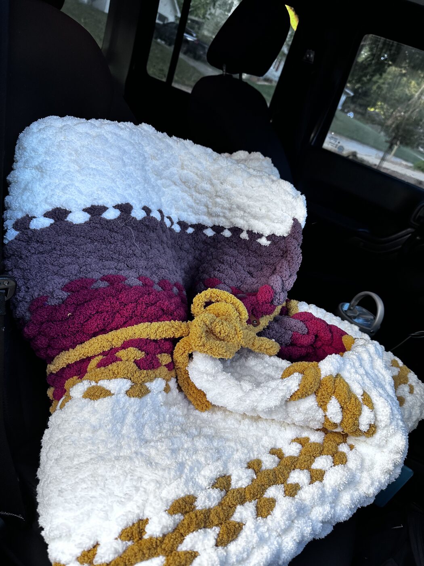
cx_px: 212
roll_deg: -24.7
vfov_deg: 71.6
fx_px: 392
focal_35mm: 24
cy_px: 283
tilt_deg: -24.3
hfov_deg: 56.8
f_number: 1.78
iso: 80
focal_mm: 6.86
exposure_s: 1/121
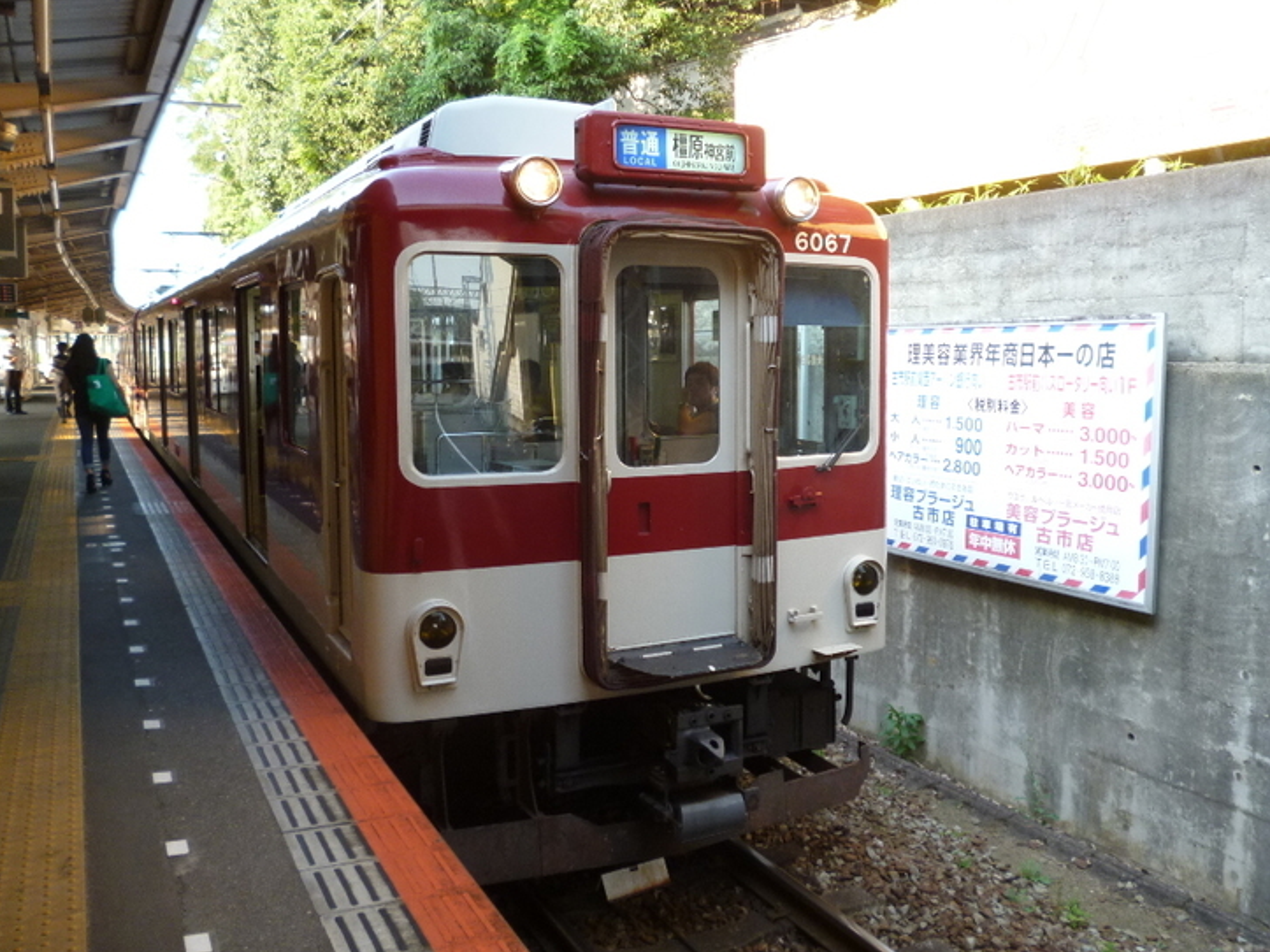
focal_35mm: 31
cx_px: 687
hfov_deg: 58.3
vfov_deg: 45.4
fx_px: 1137
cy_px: 434
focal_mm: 5
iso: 125
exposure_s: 1/60
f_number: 3.1
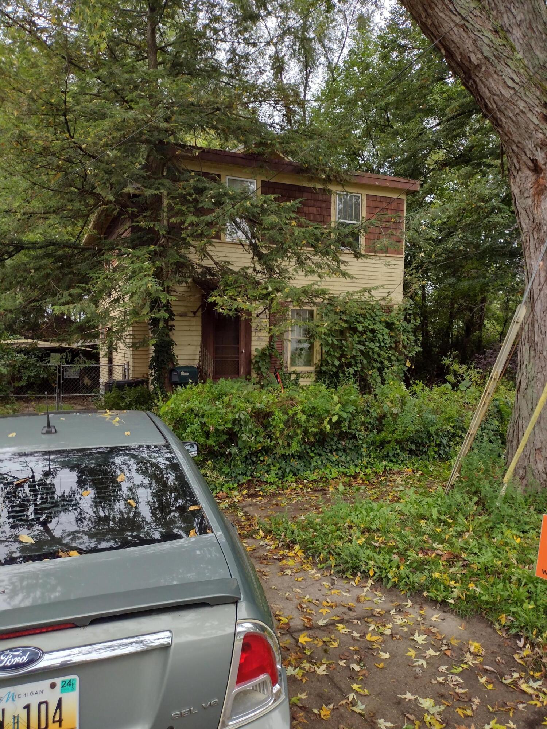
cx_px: 274
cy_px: 364
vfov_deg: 65.3
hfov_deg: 51.4
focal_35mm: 27
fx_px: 569
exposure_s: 1/181
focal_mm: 4.71
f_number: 1.7
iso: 100
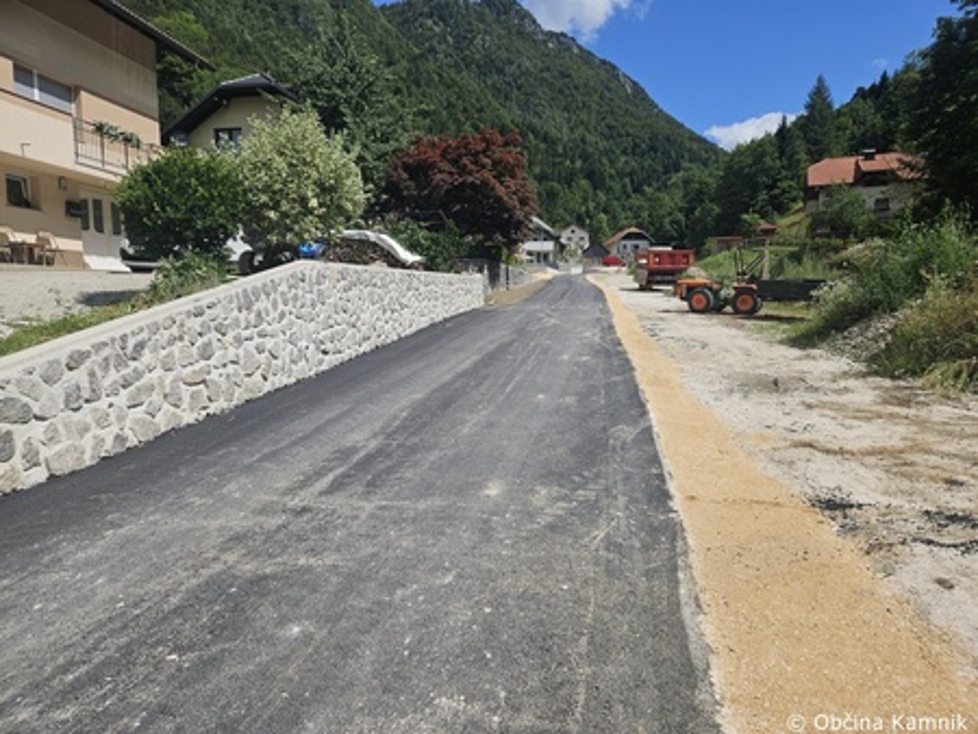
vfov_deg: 58.9
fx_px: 650
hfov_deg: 73.9
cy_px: 367
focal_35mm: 23
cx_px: 489
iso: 25
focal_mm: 5.4
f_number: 1.8
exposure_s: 1/2614
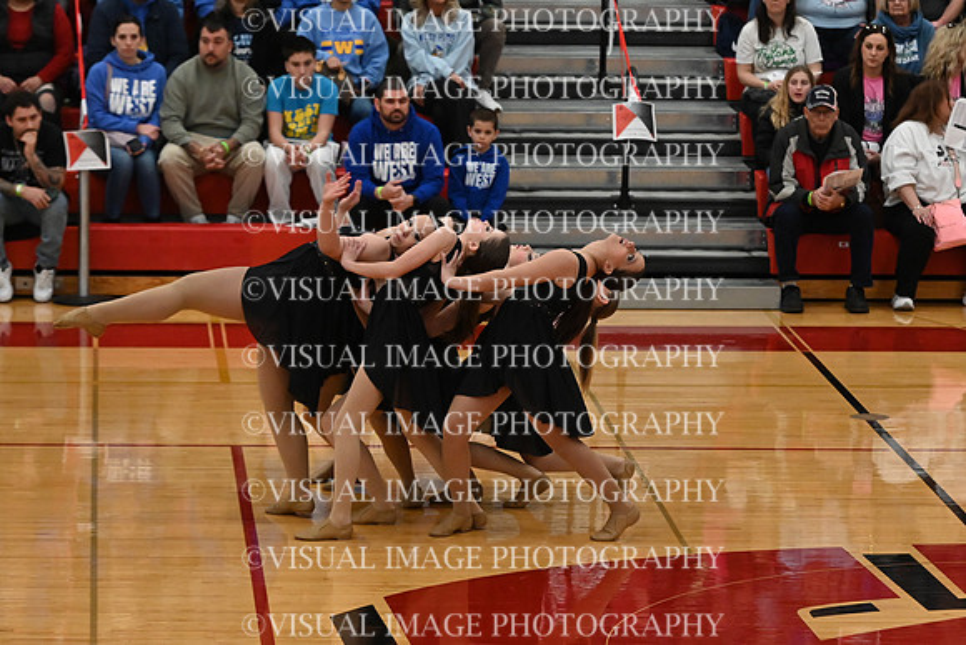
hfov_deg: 11.4
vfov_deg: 7.6
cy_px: 322
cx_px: 483
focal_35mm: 180
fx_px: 4831
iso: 5000
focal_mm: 120
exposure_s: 1/400
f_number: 4
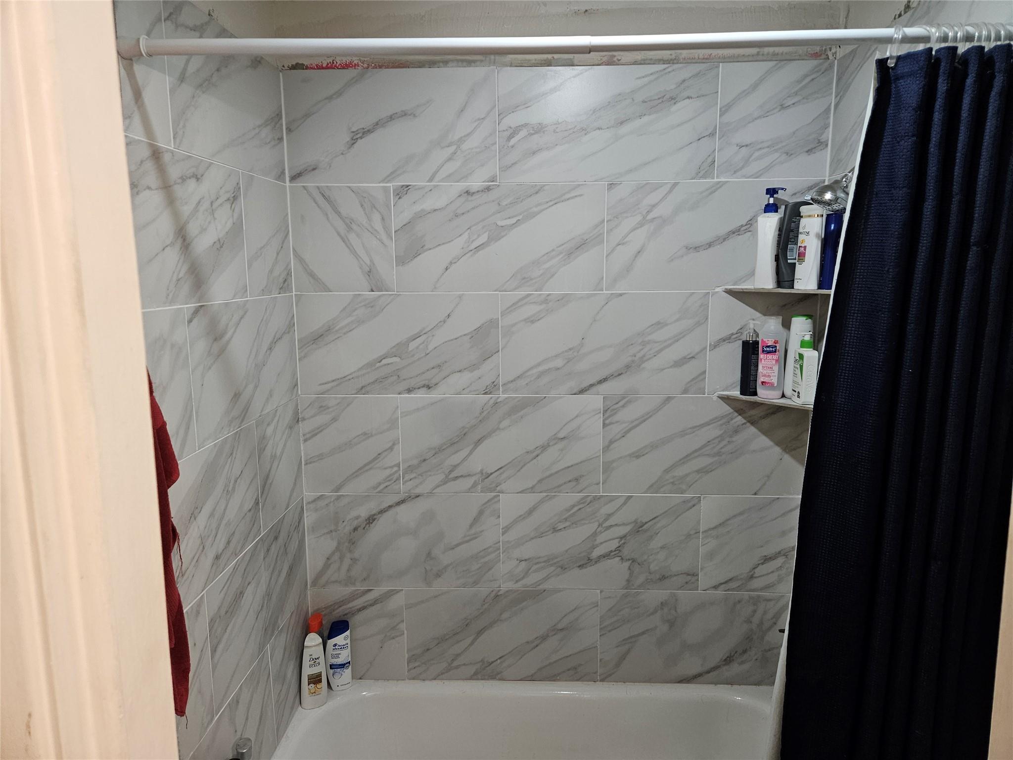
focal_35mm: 23
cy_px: 380
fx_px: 673
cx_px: 506
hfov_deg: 73.9
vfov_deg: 58.9
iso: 320
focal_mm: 5.4
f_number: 1.8
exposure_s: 1/120
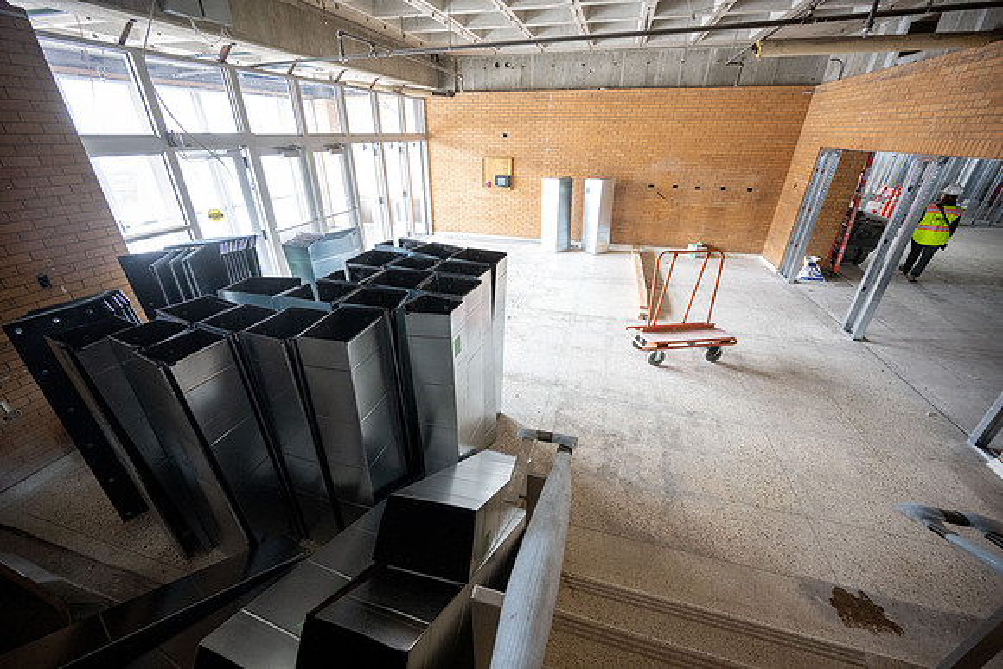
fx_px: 390
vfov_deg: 81.2
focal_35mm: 14
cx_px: 502
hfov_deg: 104.2
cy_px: 334
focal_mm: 14
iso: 2000
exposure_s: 1/125
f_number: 4
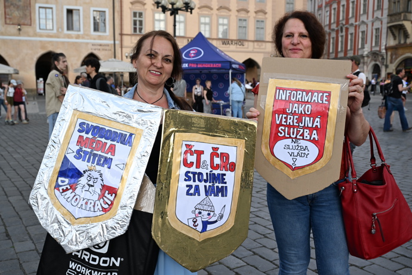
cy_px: 138
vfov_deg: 35.1
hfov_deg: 50.7
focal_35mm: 38
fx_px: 435
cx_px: 206
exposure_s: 1/800
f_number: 5.6
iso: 800
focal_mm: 38
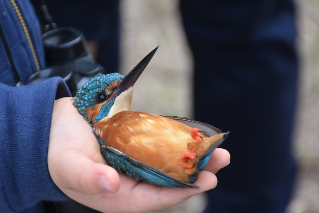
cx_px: 148
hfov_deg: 8.2
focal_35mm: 251
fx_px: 2224
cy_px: 104
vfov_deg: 5.5
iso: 800
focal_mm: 140
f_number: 5.6
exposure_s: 1/500
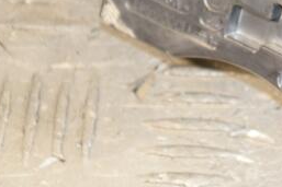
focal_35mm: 343
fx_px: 2685
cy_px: -14
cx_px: 316
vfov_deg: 4.0
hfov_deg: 6.0
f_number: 7.1
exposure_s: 1/200
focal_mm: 98
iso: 800
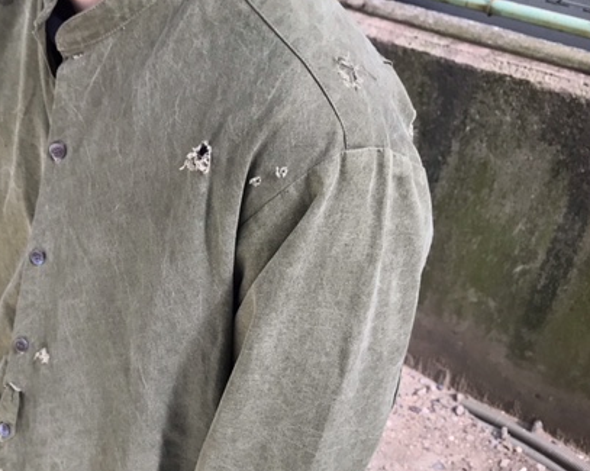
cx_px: 142
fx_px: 750
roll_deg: -3.0
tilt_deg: -37.6
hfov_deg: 41.6
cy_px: 307
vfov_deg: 34.6
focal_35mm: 43
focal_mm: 3.99
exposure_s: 1/40
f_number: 1.8
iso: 25
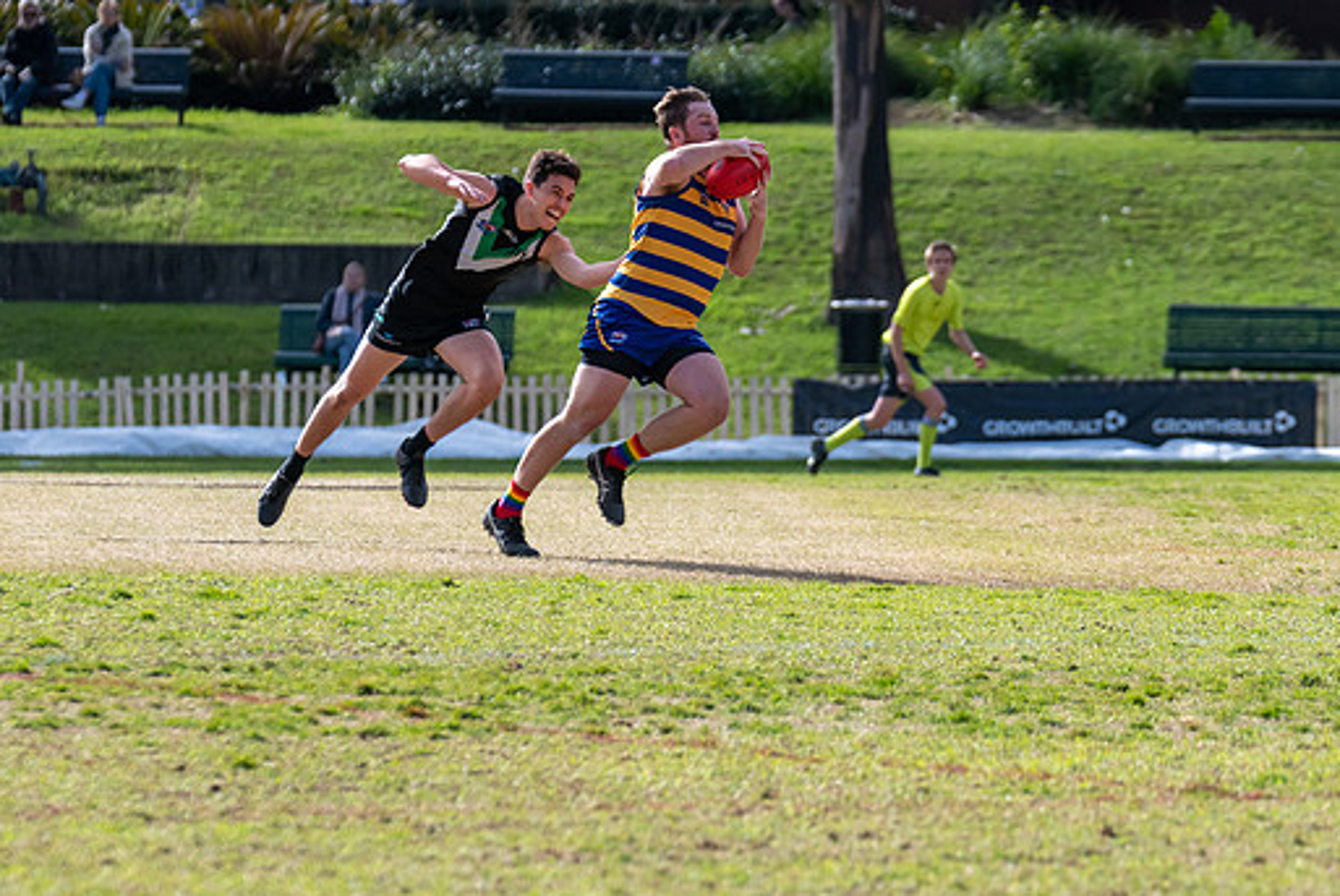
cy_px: 440
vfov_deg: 3.1
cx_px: 790
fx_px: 16652
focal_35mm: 447
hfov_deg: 4.6
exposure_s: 1/1600
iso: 400
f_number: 5.6
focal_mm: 290
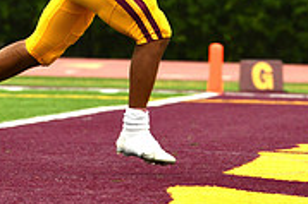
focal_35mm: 648
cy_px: -116
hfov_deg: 3.2
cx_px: 115
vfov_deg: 2.1
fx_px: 5539
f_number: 4.5
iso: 800
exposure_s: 1/1000
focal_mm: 200
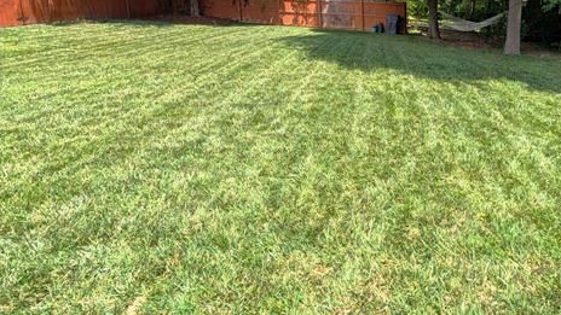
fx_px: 268
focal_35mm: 18
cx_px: 384
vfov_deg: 53.9
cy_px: 36
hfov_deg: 88.5
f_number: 1.7
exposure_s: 1/2439
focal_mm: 2.02
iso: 52
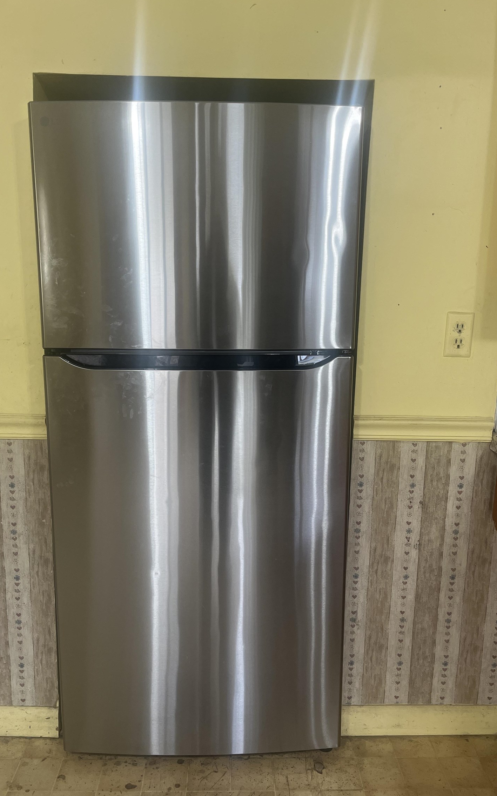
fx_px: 607
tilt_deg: -9.8
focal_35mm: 28
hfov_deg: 44.5
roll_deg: -0.9
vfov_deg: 66.5
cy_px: 403
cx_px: 238
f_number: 1.6
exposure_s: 1/120
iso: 125
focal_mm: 5.1
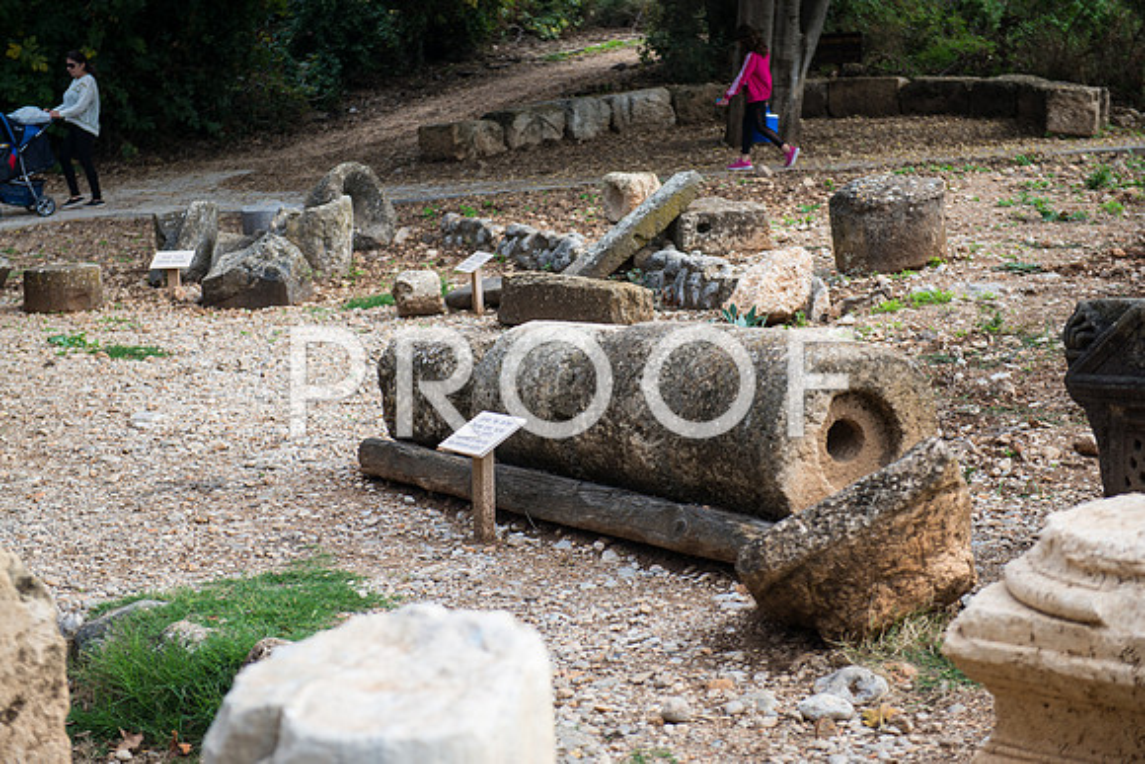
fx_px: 2227
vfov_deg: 19.5
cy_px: 382
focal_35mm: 70
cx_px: 572
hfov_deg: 28.8
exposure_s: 1/800
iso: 100
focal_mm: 70
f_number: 2.8
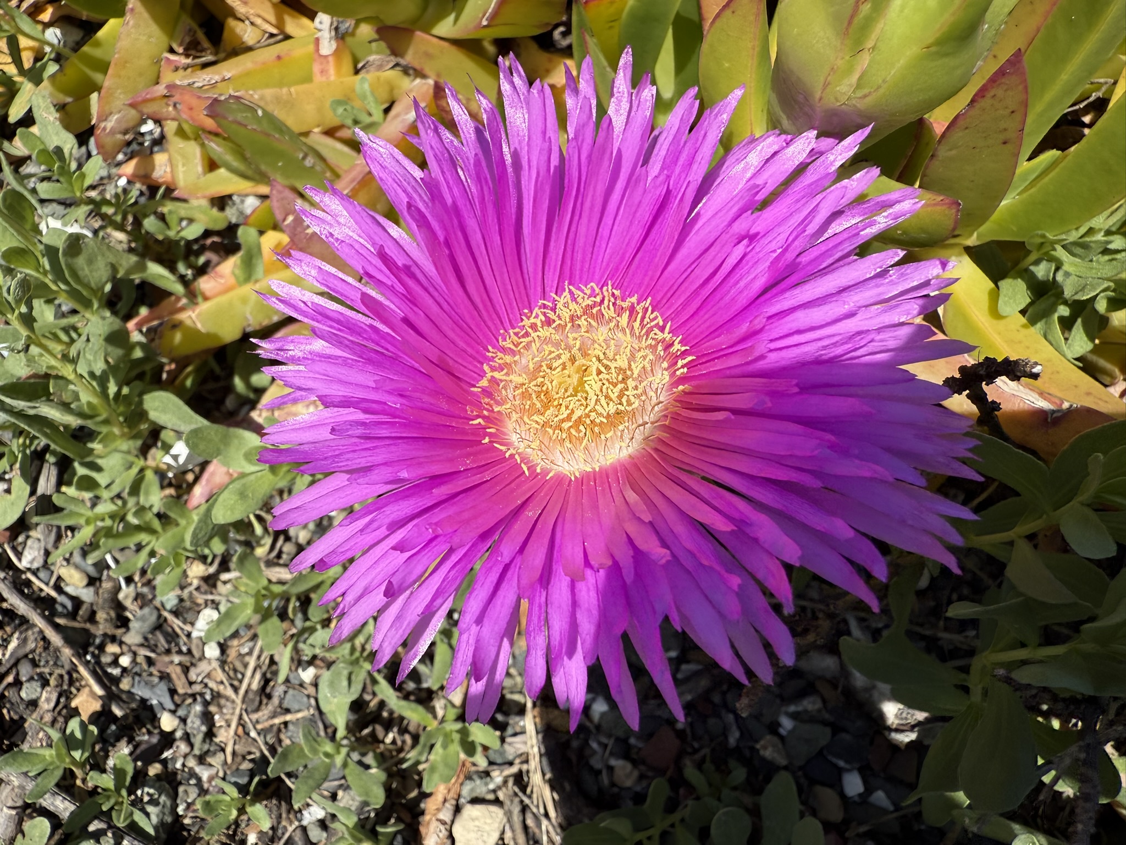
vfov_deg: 56.8
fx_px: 781
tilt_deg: -65.5
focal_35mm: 24
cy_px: 422
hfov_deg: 71.6
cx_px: 563
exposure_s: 1/1779
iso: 40
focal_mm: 2.22
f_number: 2.2
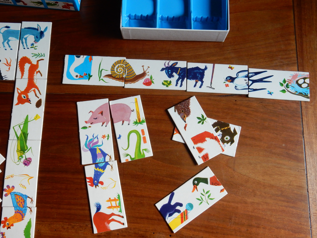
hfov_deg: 51.4
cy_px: 119
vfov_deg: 39.7
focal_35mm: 36
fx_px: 330
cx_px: 158
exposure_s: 1/25
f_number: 4
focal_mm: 6.4
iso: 360
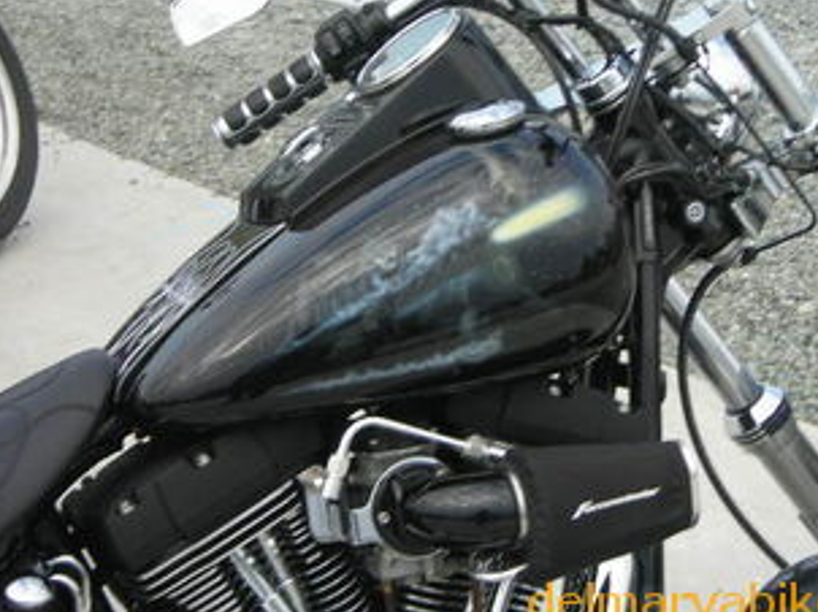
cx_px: 471
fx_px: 2408
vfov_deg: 14.5
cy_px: 219
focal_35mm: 102
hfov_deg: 19.3
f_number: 4.2
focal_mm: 12.7
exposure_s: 1/147
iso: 50
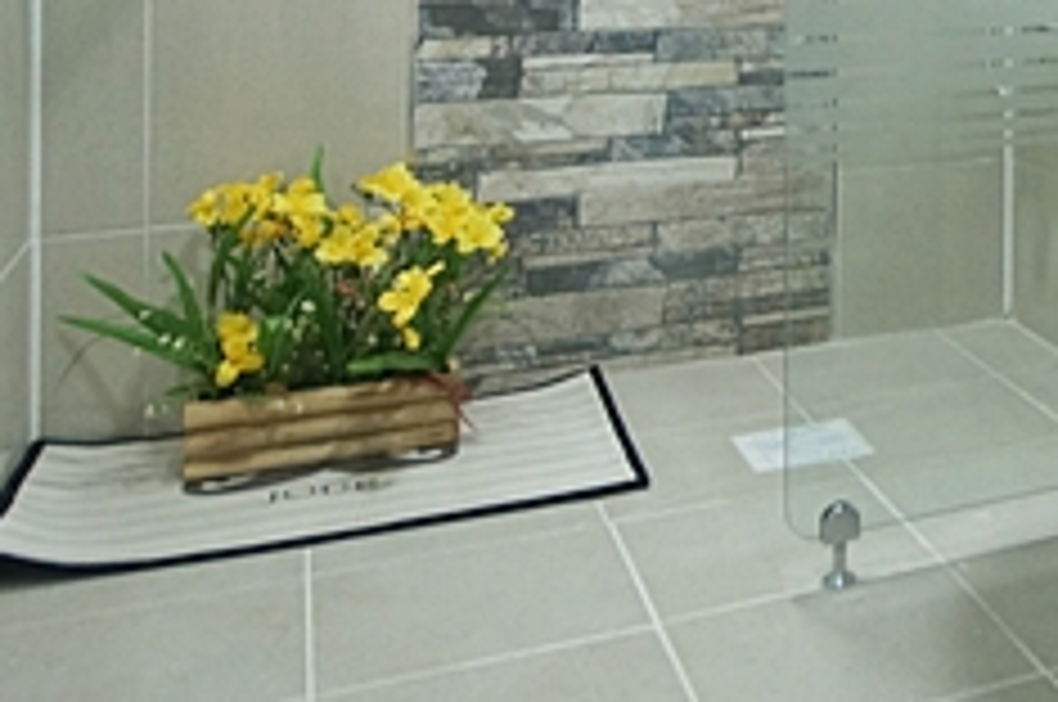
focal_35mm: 51
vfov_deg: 23.9
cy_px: -158
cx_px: 1346
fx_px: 1497
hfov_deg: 31.1
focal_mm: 10
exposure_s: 1/40
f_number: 4.5
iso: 800
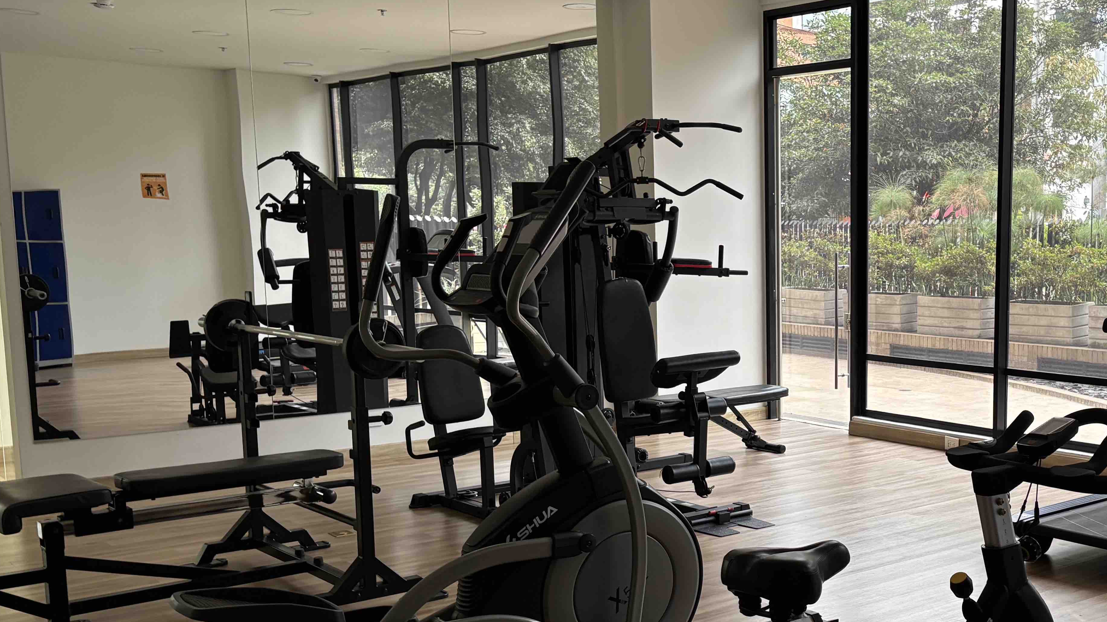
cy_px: 392
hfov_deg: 44.8
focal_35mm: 44
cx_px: 832
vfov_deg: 27.0
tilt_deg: -8.7
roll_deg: +0.5
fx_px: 1291
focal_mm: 5.96
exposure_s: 1/121
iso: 125
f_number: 1.6
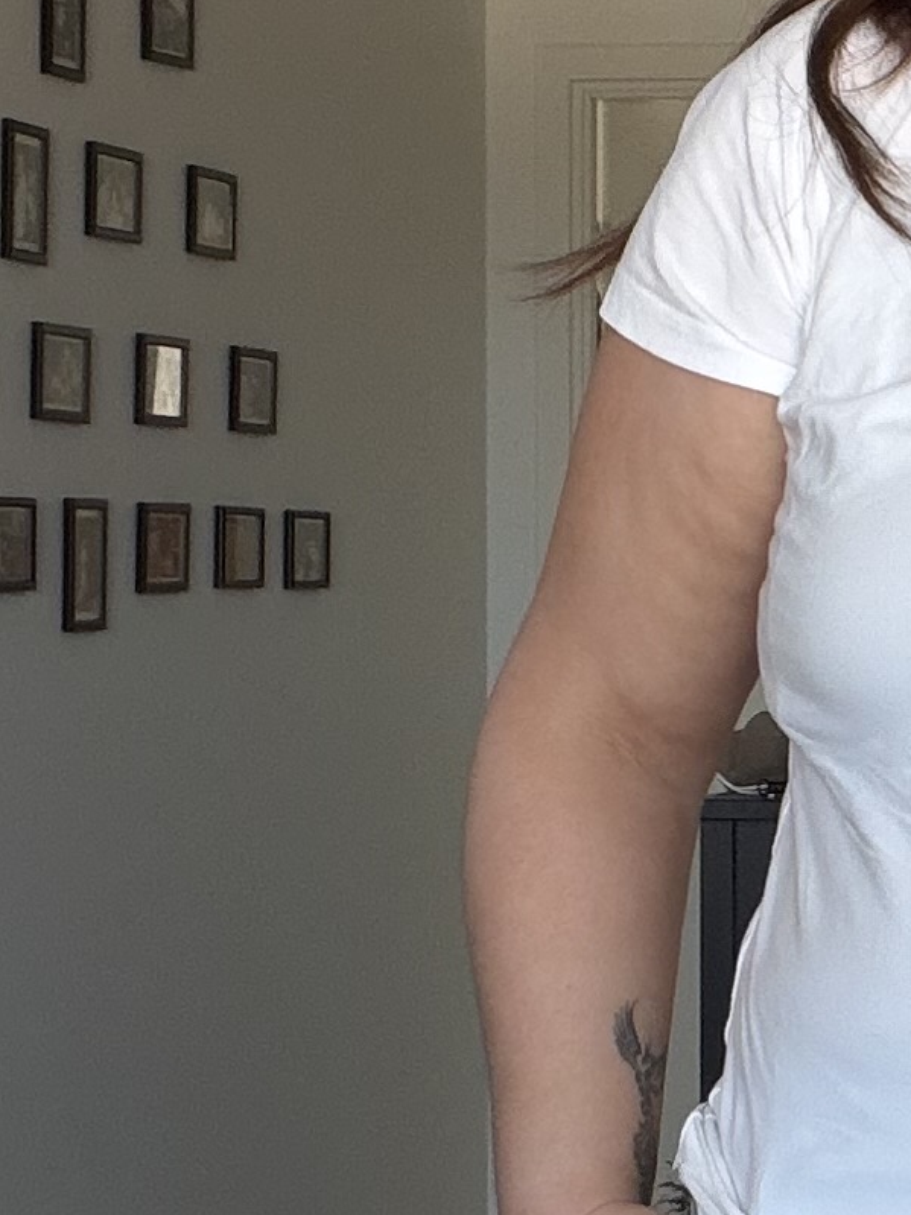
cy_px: 693
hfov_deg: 12.2
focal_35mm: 116
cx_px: 1309
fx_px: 4071
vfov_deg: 17.0
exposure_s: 1/68
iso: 80
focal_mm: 2.71
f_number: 1.9
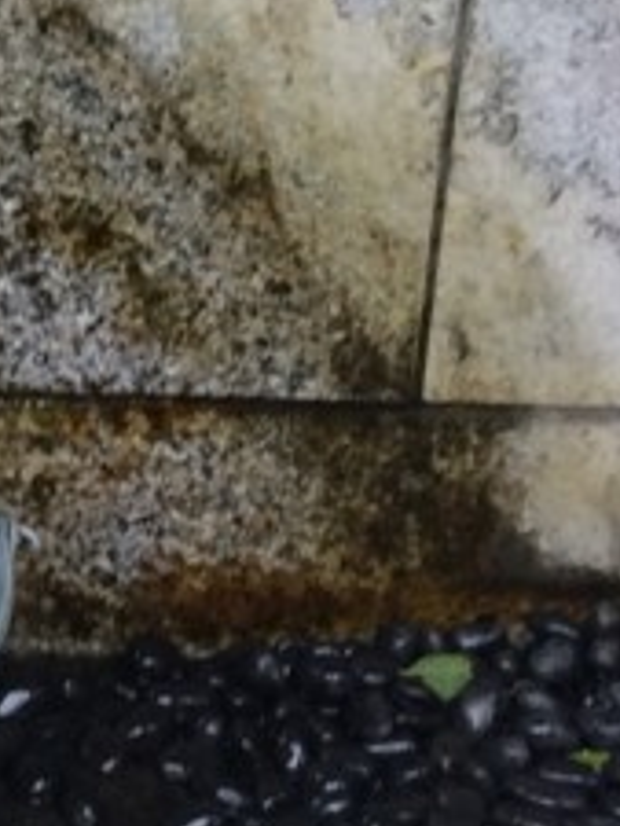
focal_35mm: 132
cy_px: -319
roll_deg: -0.6
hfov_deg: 10.2
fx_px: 3149
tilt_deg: -20.3
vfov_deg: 14.2
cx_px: -723
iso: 64
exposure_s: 1/120
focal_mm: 4.15
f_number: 2.2
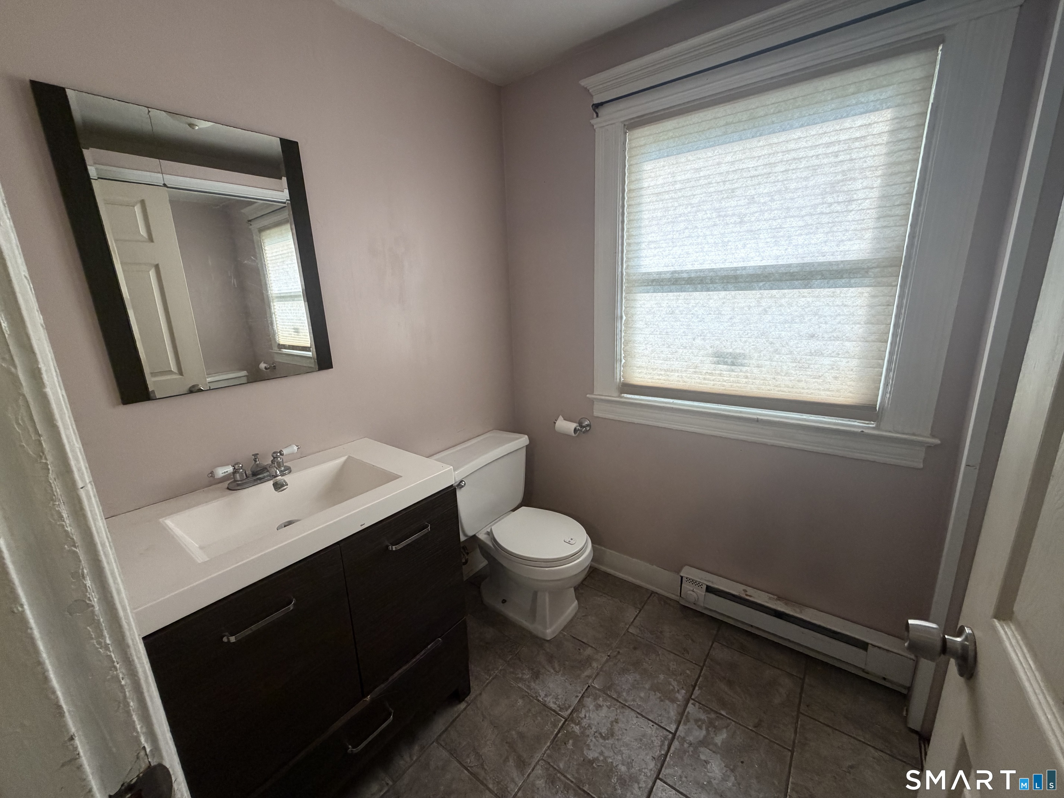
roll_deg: +2.1
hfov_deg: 102.1
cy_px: 399
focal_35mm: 14
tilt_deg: -14.2
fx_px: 430
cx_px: 532
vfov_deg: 85.7
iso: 200
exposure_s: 1/120
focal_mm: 2.22
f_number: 2.2
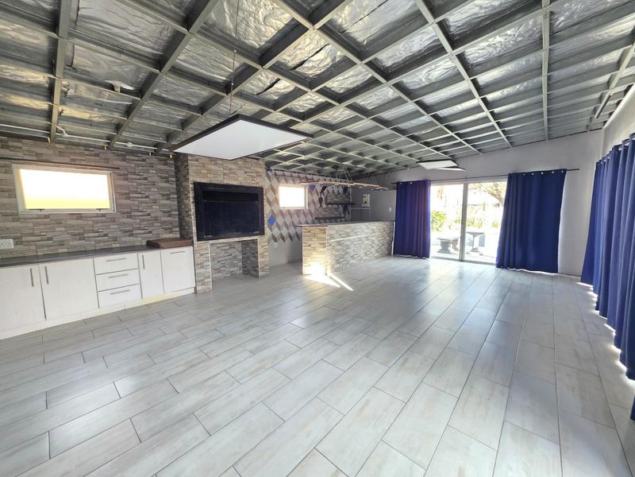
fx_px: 238
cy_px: 238
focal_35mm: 13
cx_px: 318
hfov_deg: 106.2
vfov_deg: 89.9
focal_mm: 2.2
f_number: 1.9
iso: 250
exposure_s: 1/100
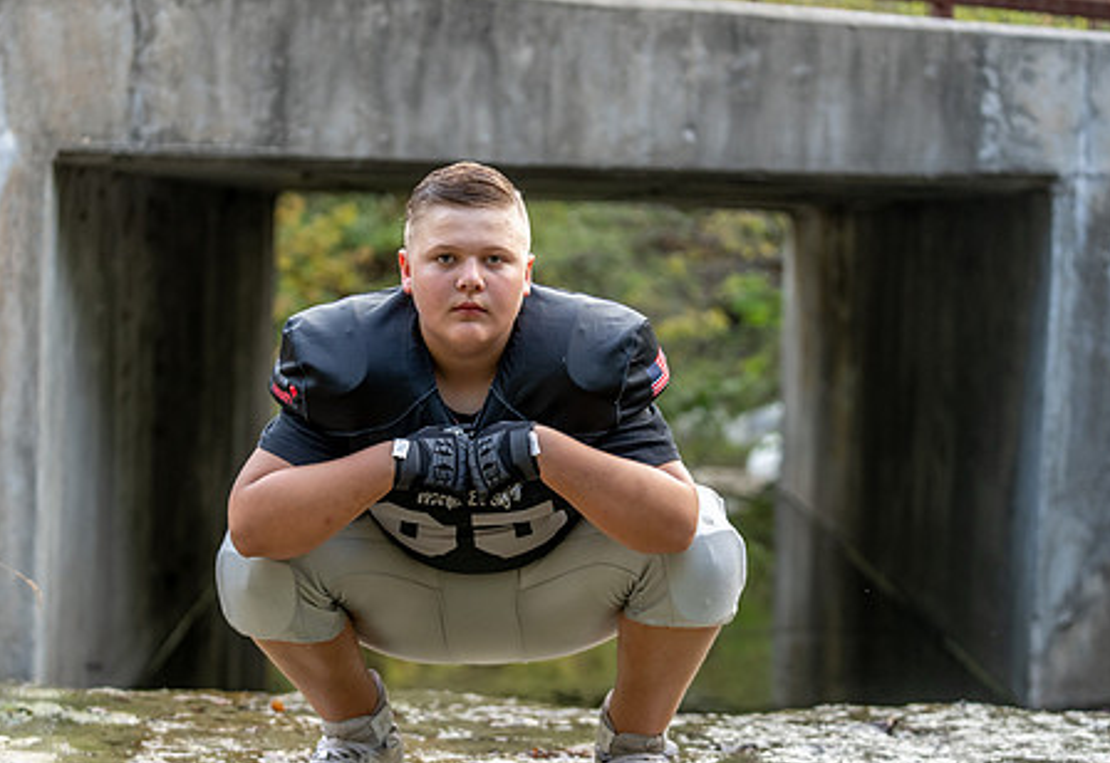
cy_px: 448
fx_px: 2989
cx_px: 494
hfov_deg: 21.0
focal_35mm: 96
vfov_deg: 14.5
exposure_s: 1/320
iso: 500
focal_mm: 70
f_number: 2.8
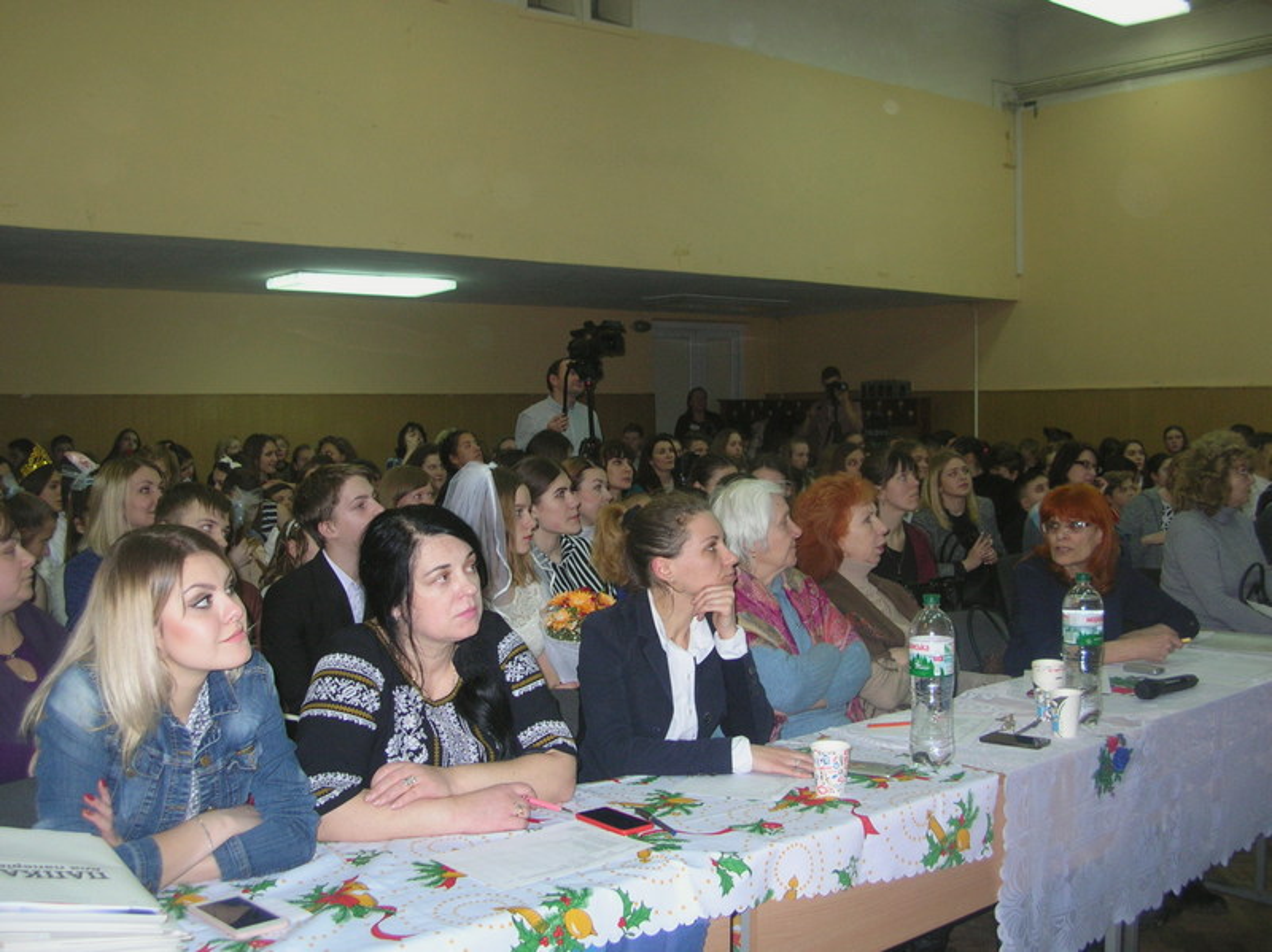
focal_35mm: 36
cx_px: 636
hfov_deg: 51.4
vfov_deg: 39.6
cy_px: 476
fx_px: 1322
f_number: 2.7
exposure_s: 1/60.1
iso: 79
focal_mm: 6
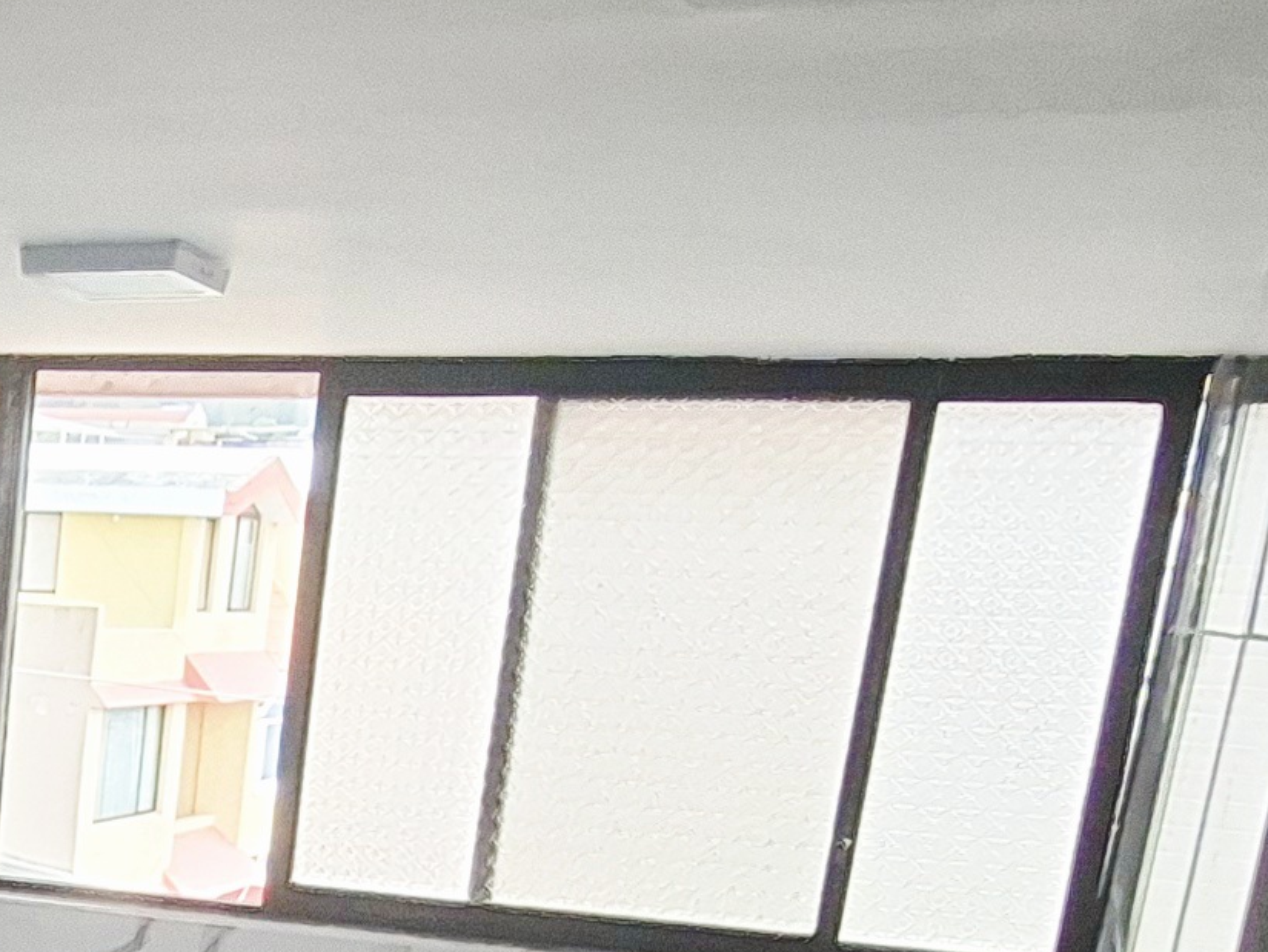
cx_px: -392
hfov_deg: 26.1
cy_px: 1238
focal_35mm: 63
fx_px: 2308
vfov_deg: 21.1
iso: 125
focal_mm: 1.74
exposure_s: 1/40
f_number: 2.2
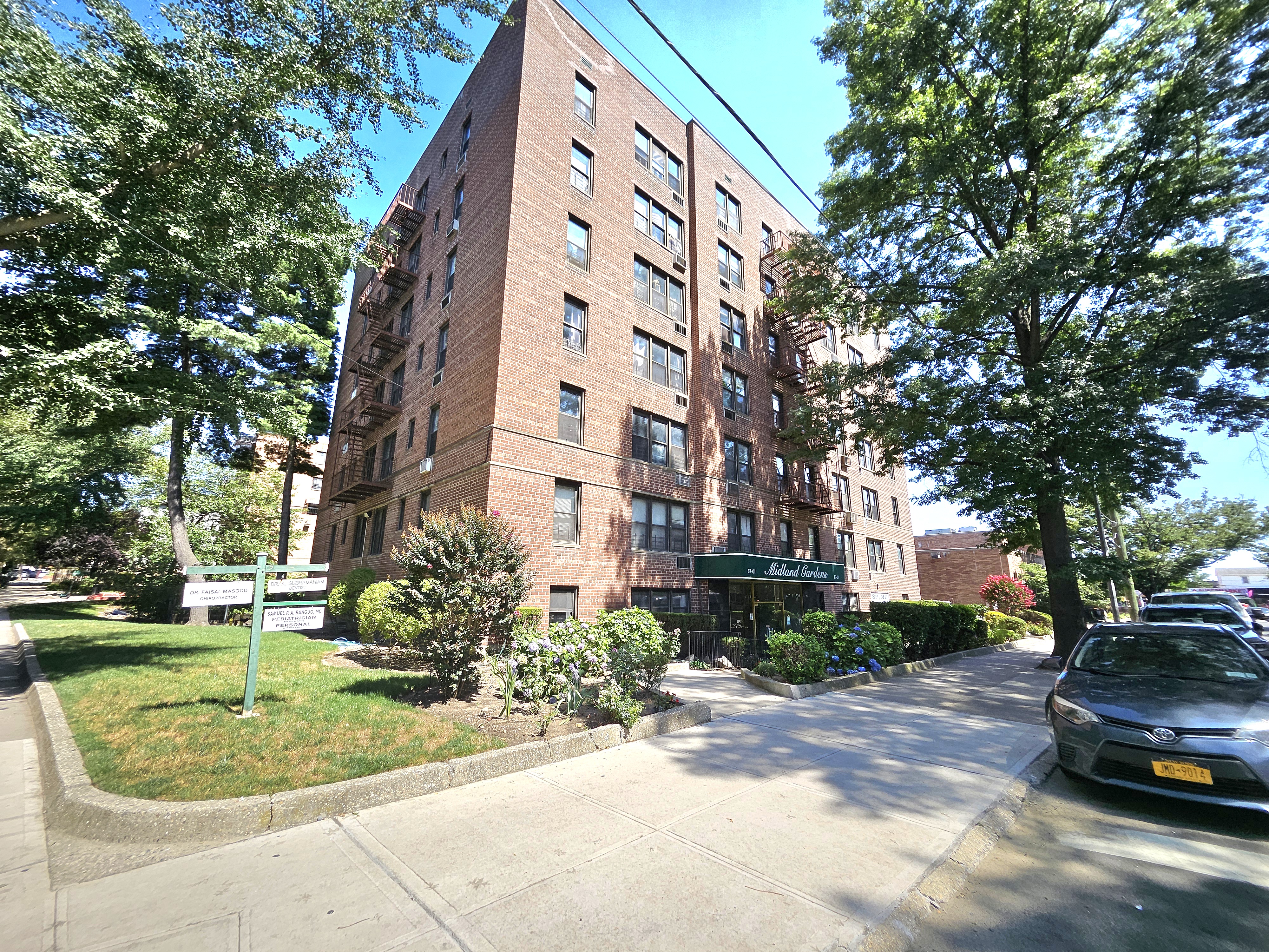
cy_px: 476
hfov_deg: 106.2
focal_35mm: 13
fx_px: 477
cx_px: 634
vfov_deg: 89.9
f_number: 2.2
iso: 32
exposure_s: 1/769
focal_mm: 1.7
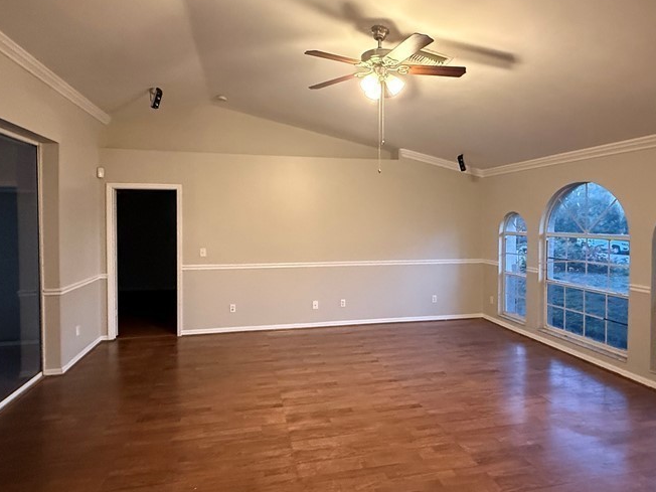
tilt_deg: -1.4
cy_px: 226
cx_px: 342
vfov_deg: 61.0
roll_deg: +0.8
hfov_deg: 76.3
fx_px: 417
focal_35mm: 22
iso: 1000
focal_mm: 2.22
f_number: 2.2
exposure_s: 1/60
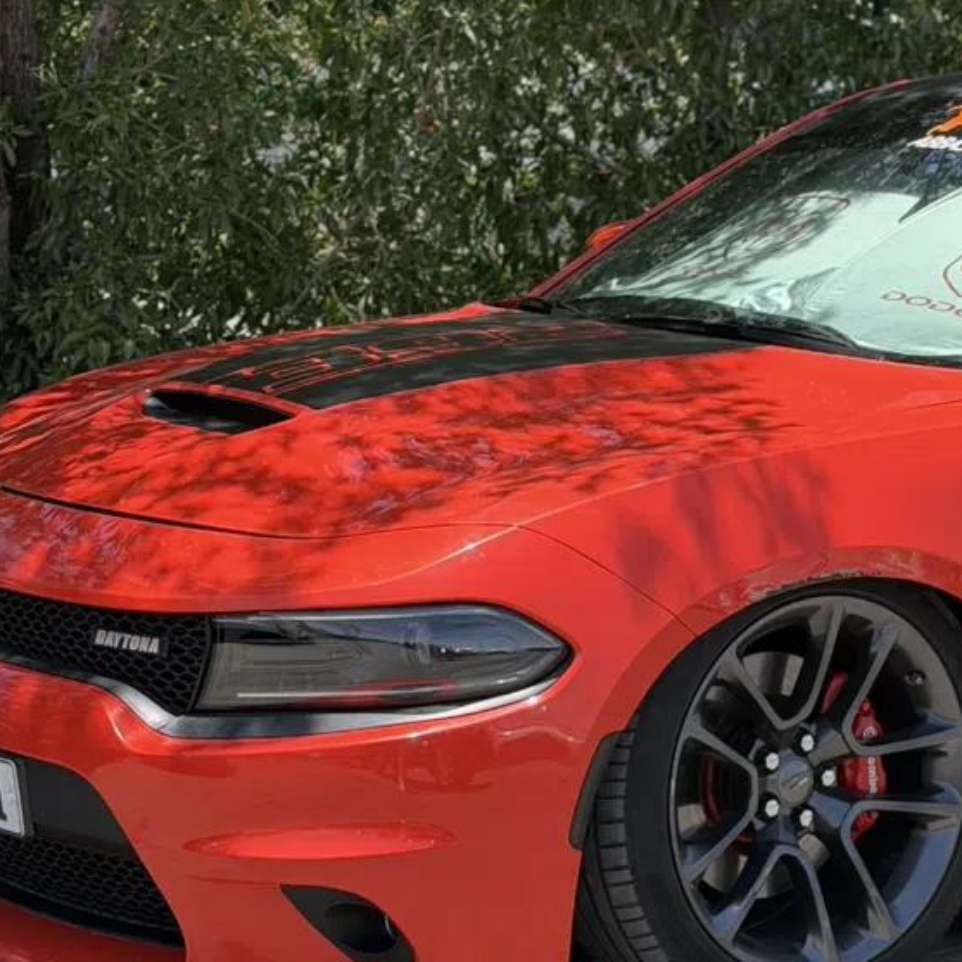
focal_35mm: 104
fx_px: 3270
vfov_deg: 16.7
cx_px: 820
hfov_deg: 16.6
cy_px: 455
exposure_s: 1/3378
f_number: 1.78
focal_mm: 6.76
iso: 80
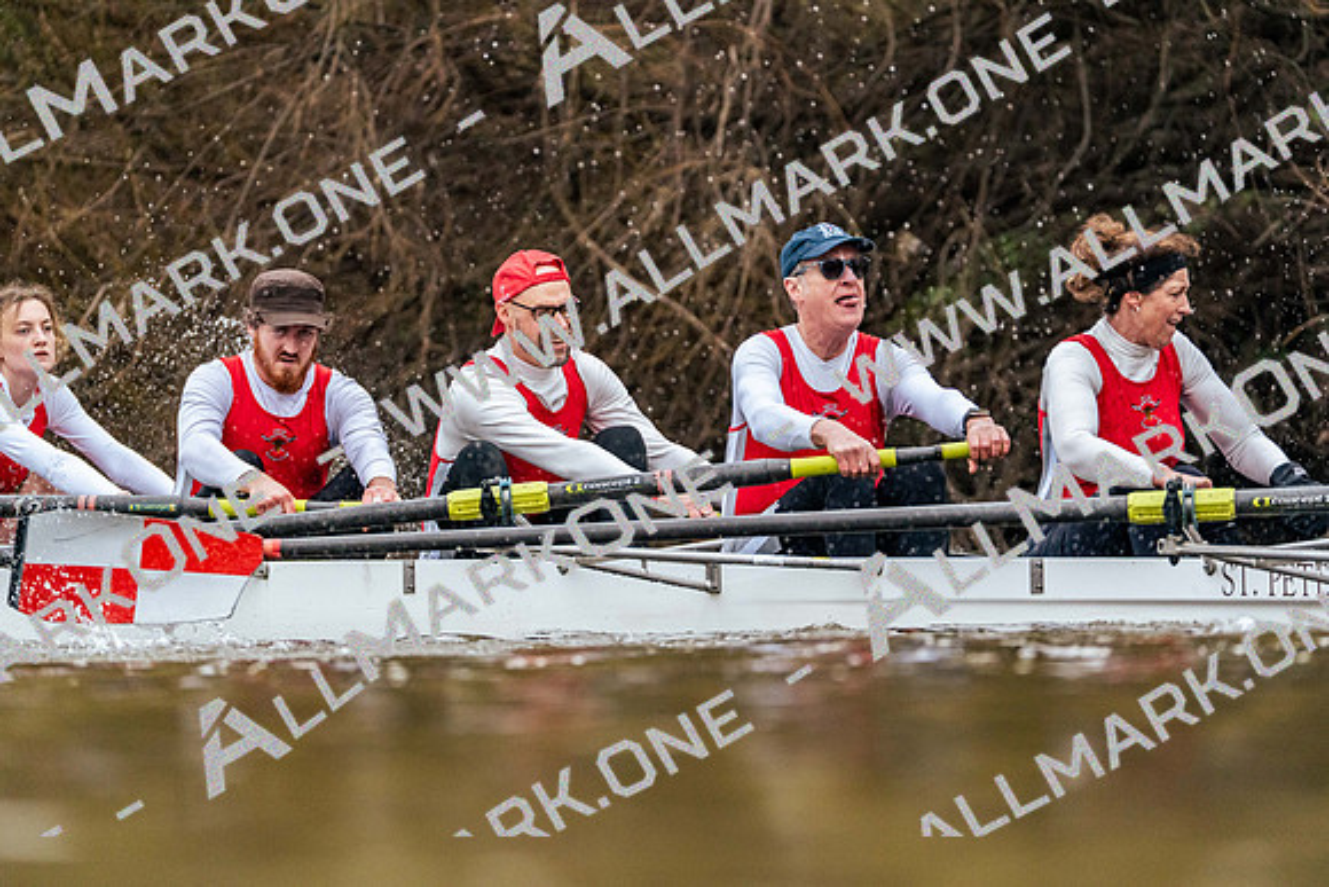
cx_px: 664
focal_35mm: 553
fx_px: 20419
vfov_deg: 2.5
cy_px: 444
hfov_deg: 3.7
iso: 5000
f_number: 7.1
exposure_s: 1/2000
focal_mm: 553
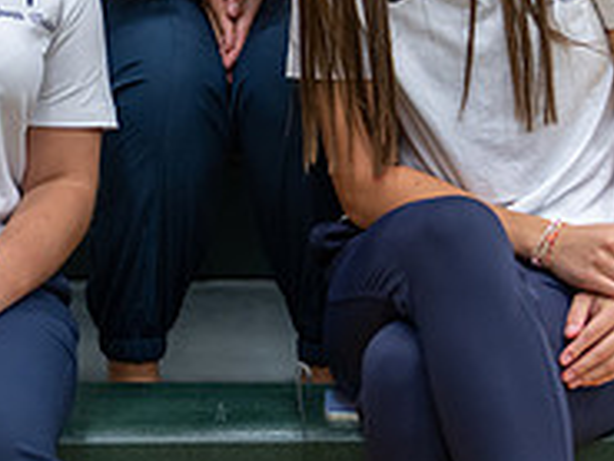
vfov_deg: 8.2
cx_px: 215
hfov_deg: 11.0
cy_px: -22
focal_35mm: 180
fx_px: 3195
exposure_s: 1/320
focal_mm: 50
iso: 500
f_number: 1.2
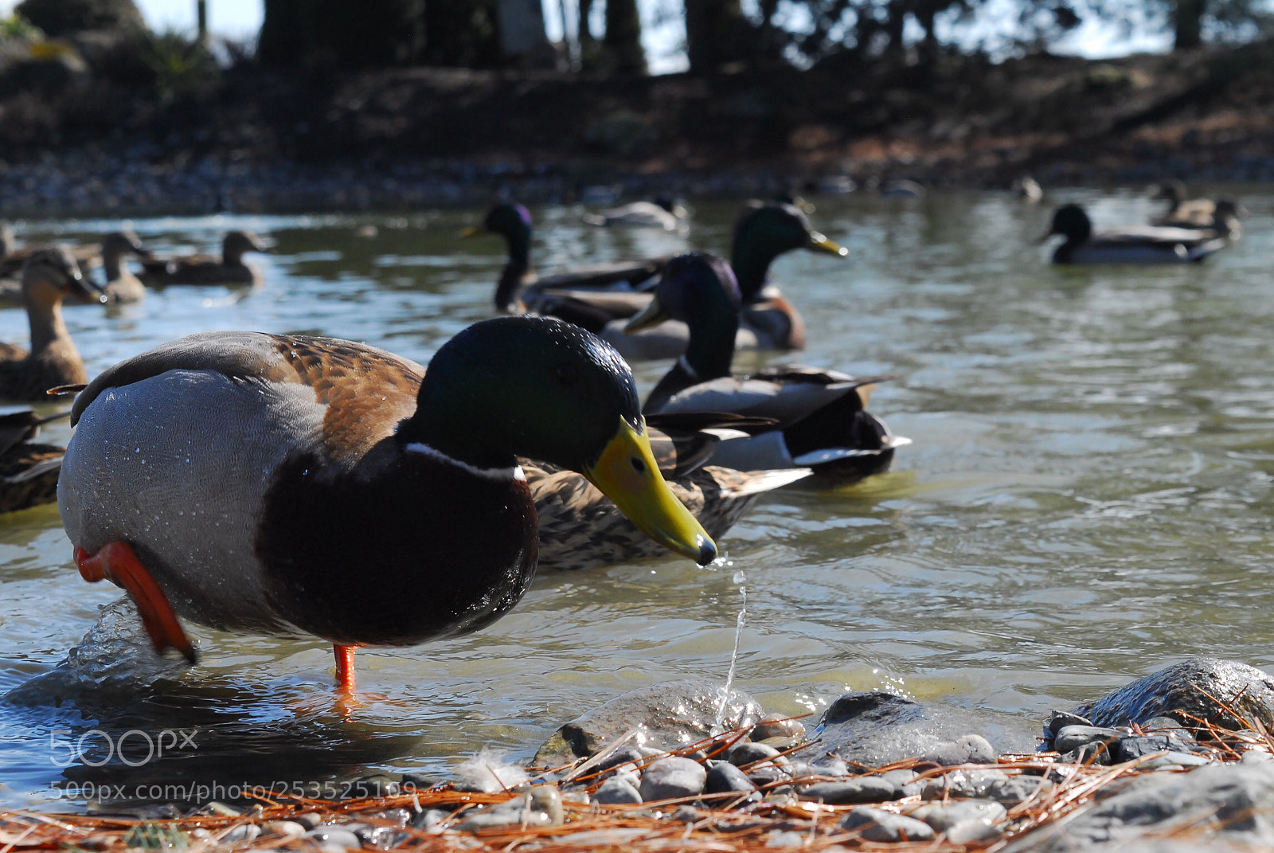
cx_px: 637
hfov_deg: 24.6
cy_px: 426
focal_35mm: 82
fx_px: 2923
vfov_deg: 16.6
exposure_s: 1/400
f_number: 11
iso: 400
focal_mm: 55
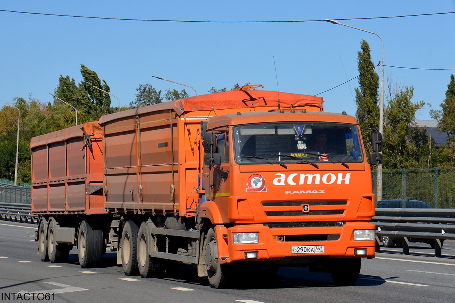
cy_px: 152
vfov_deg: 14.7
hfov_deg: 21.9
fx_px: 1175
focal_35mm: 93
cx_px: 228
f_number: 7.1
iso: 400
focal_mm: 62
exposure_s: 1/1600
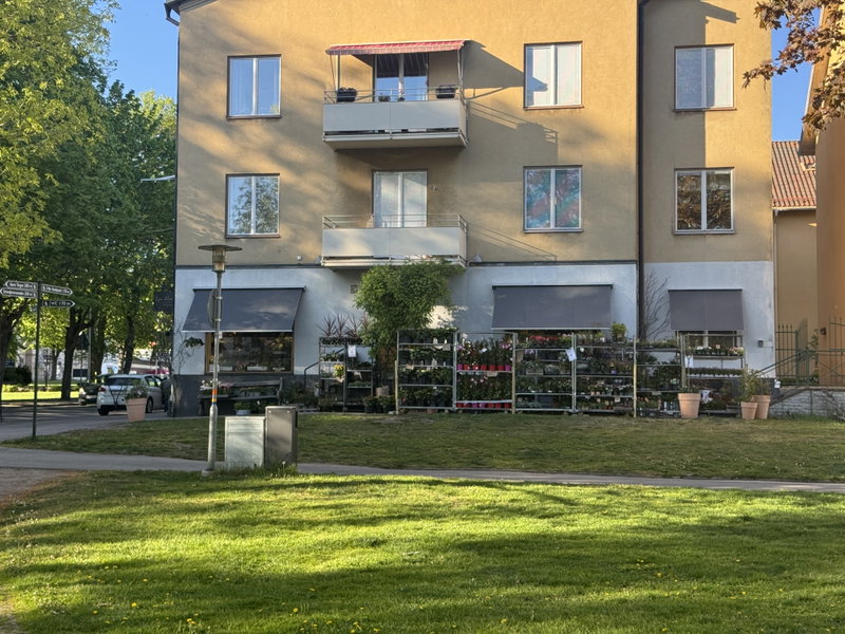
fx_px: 1172
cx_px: 422
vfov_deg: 30.3
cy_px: 317
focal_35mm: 48
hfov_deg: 39.7
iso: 64
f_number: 1.78
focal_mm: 6.76
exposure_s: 1/633
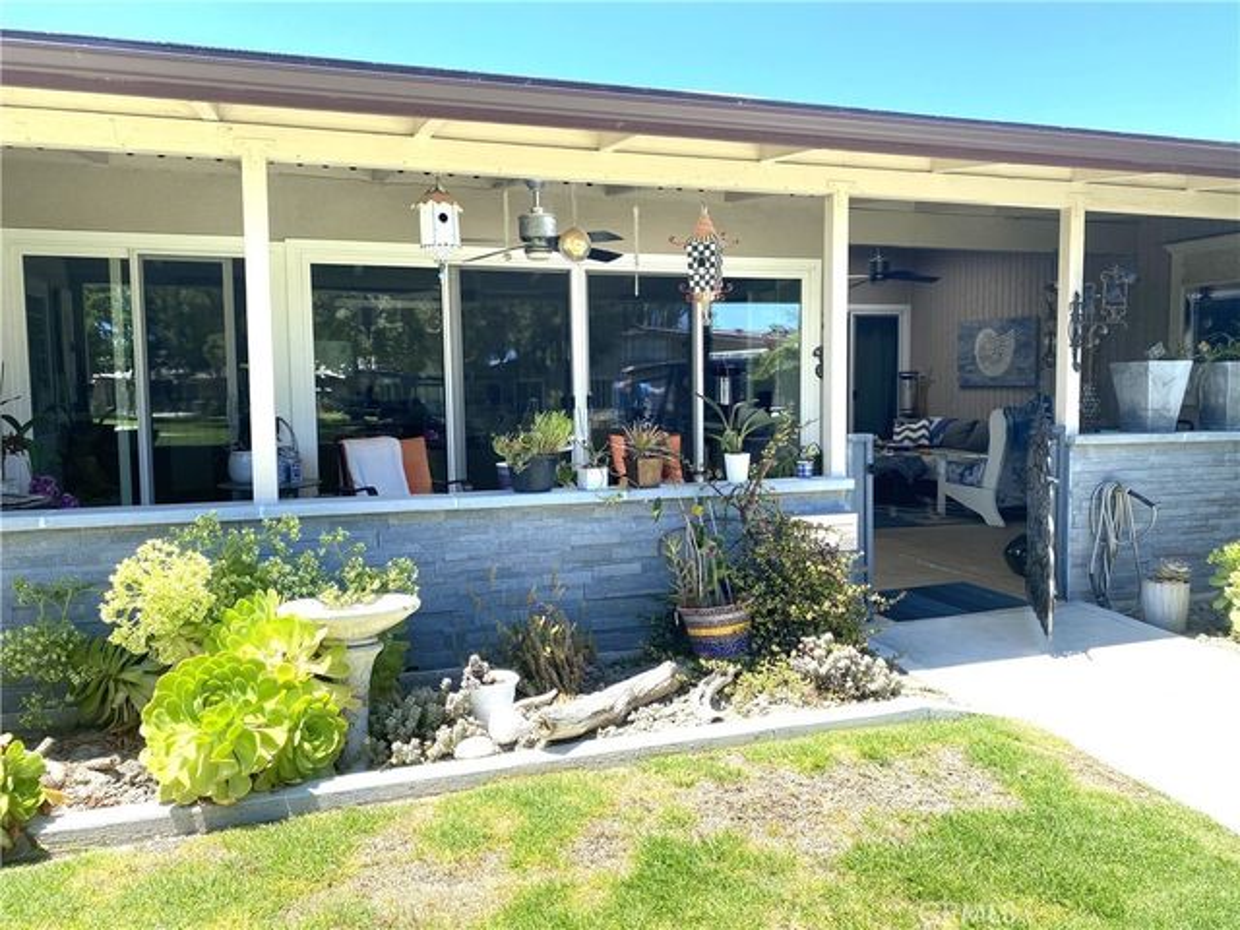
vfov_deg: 53.1
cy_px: 465
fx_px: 931
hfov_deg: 67.3
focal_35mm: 26
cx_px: 620
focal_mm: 4.25
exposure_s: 1/965
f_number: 1.8
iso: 32
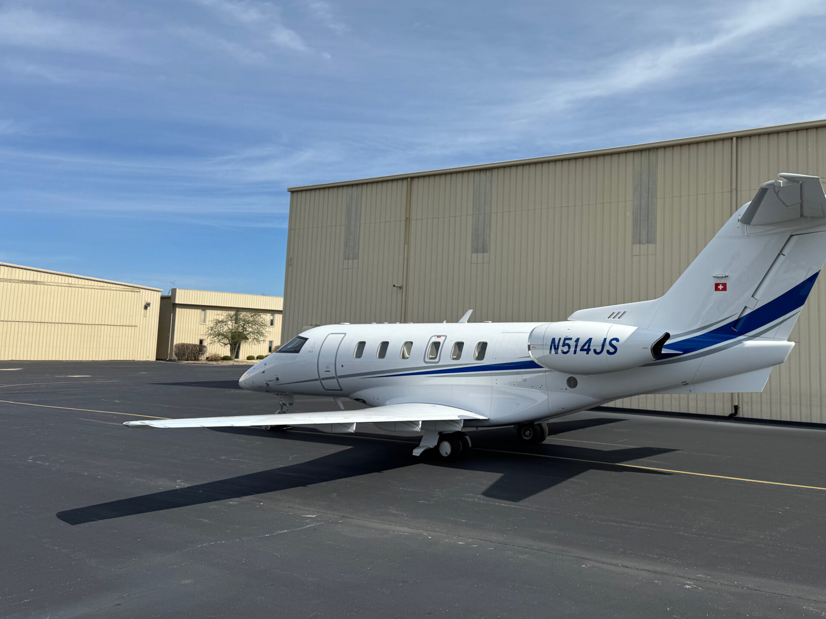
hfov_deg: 55.7
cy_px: 259
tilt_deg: +3.3
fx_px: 764
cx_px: 548
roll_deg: -1.9
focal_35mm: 32
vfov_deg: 44.0
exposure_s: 1/4950
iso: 80
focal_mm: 6.76
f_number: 1.78
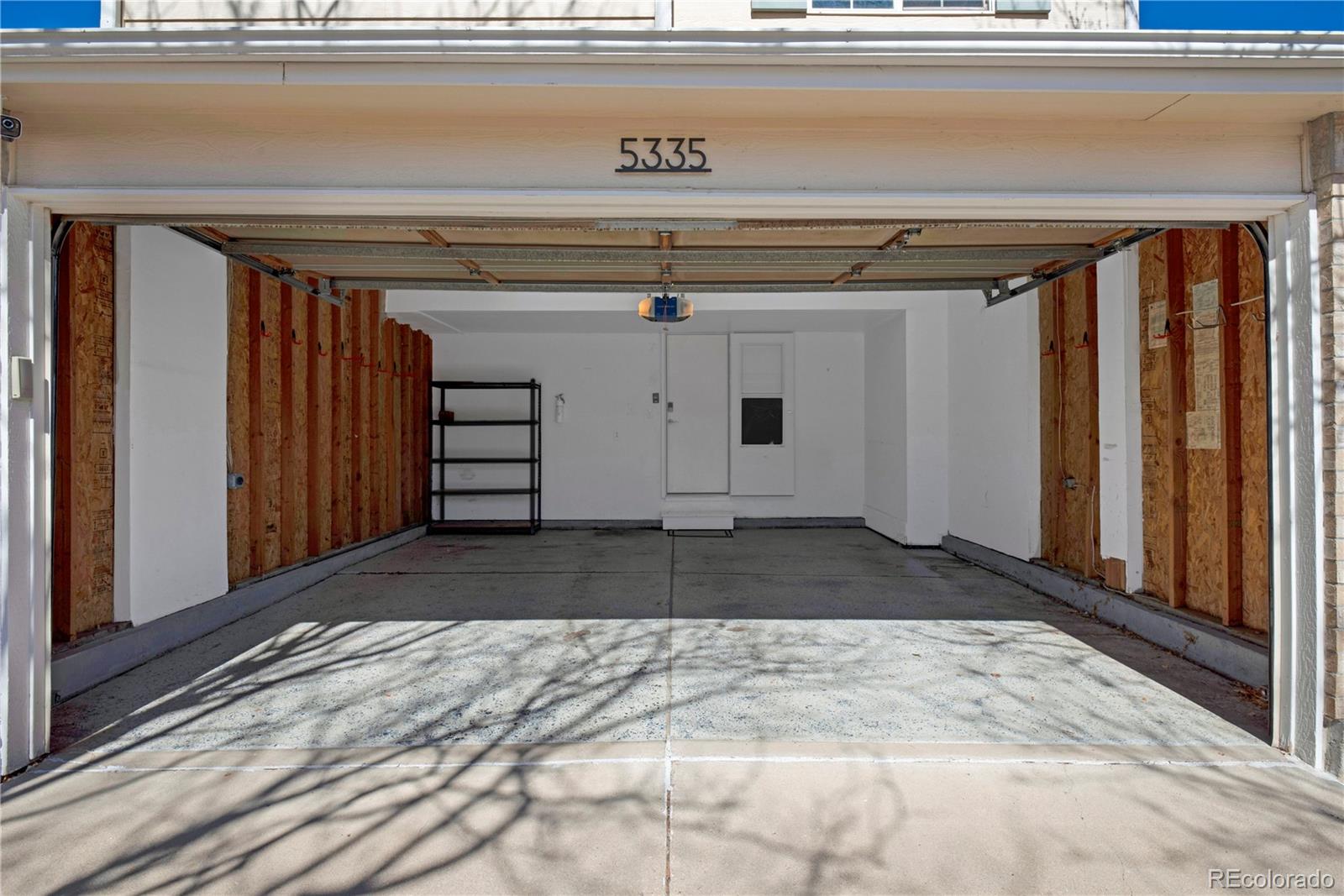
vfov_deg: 70.5
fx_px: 635
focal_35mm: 17
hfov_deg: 93.3
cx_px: 672
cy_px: 448
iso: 100
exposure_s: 1/400
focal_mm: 17
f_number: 10
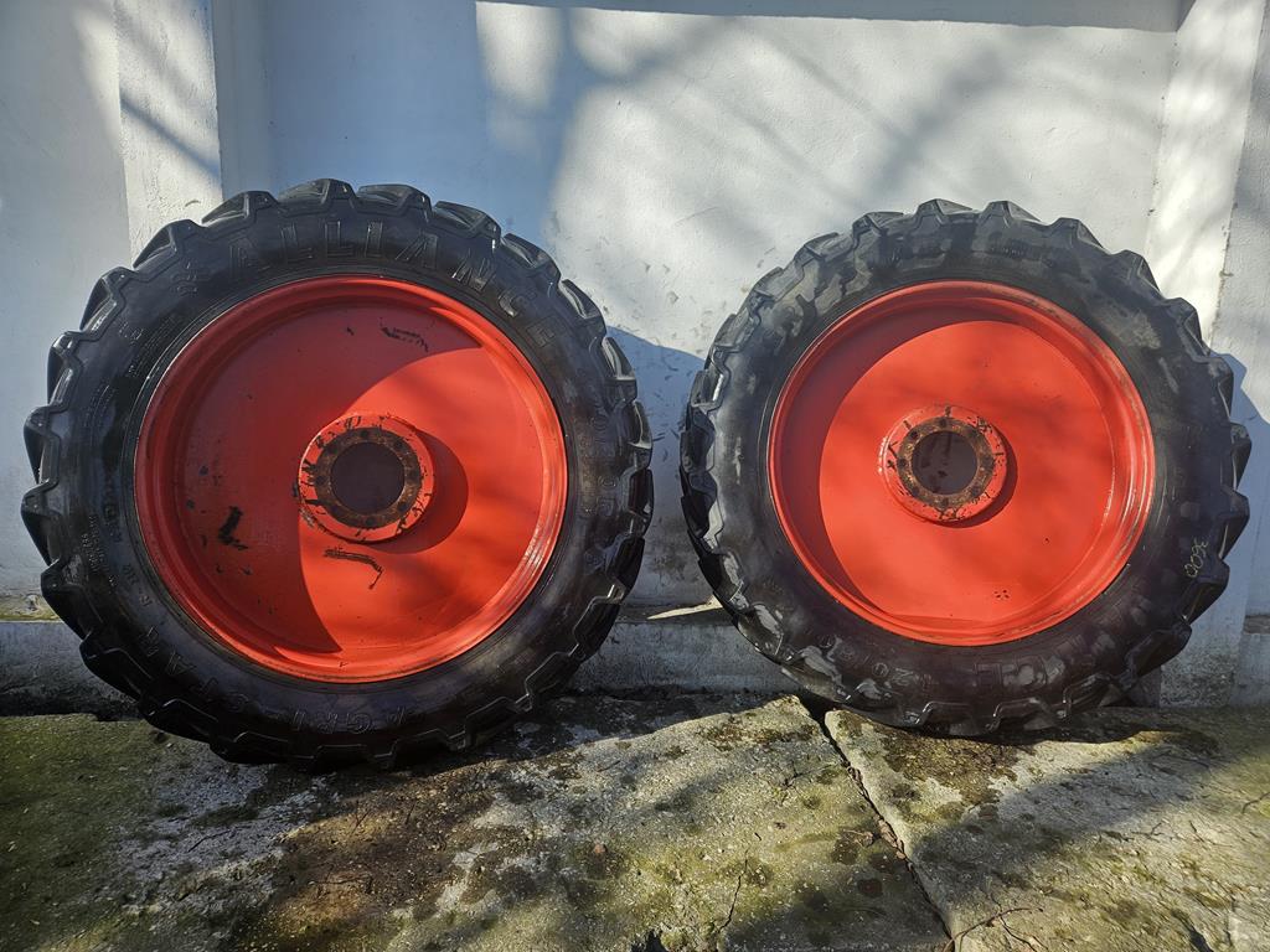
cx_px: 635
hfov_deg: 73.9
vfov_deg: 58.9
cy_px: 476
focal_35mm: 23
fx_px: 844
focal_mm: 5.4
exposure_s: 1/871
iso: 25
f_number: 1.8
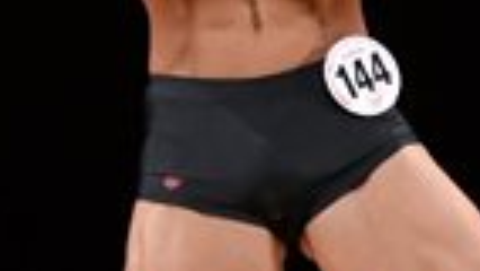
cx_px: 455
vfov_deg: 0.9
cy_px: 112
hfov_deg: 1.7
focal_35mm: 1290
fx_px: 16425
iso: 3200
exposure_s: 1/400
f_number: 5.6
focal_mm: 150
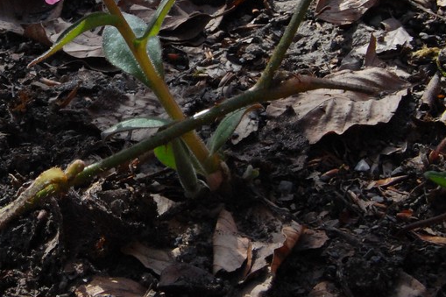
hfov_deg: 19.9
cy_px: 48
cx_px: 73
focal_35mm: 101
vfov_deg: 13.5
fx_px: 1251
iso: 1600
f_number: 29
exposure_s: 1/80
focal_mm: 38
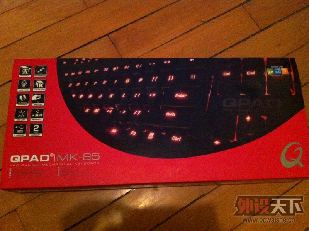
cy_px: 116
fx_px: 312
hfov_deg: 52.7
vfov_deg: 40.6
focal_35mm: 35
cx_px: 154
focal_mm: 3.85
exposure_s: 1/15
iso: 1000
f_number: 2.8
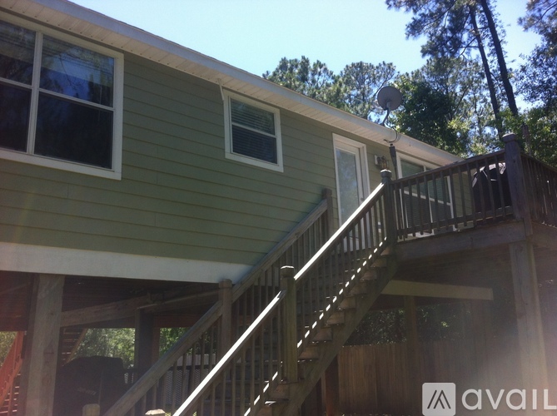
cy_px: 208
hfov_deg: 52.7
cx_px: 278
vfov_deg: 40.6
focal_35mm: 35
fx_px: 562
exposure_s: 1/479
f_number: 2.8
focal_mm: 3.85
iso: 80
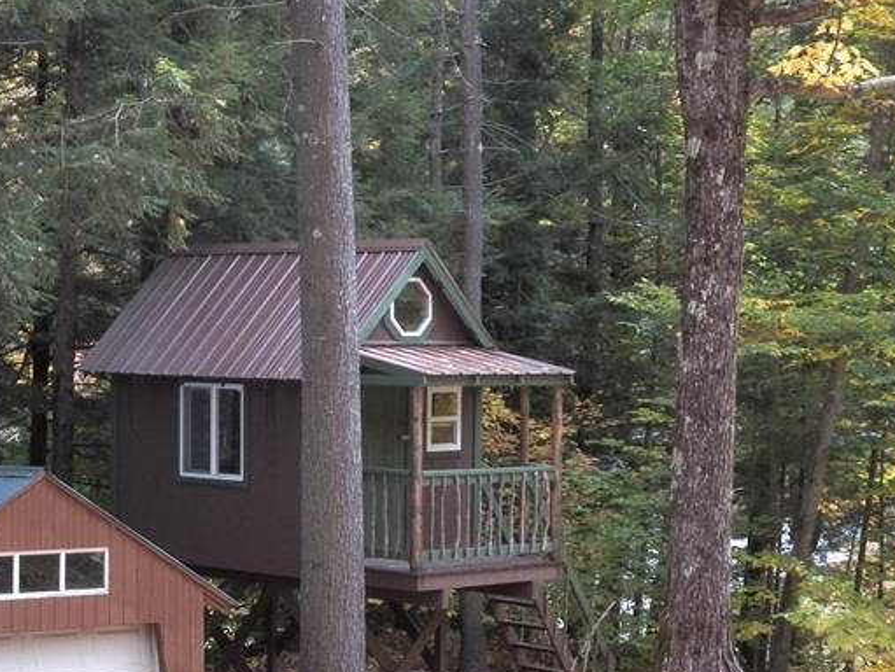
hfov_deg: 22.0
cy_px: 501
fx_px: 2277
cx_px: 187
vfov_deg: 16.7
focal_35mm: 88
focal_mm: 8.9
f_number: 3.2
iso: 125
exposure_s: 1/200
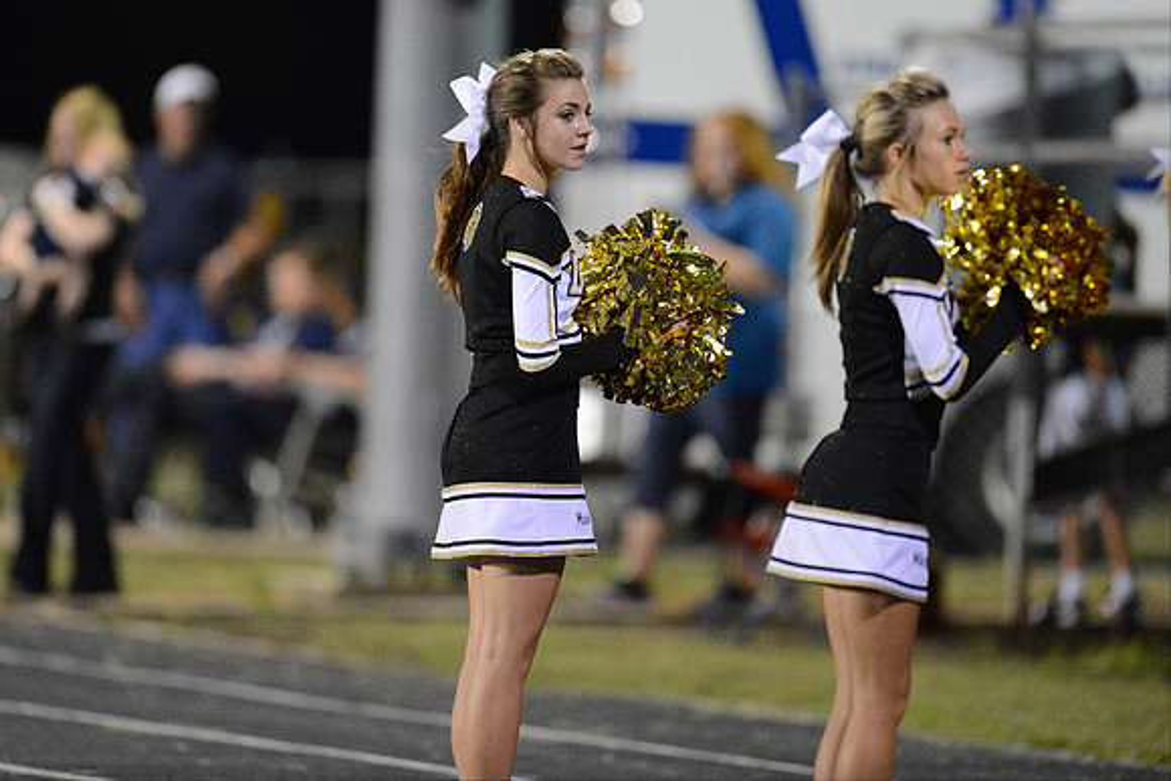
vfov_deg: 3.4
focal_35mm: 400
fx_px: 13014
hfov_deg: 5.2
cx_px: 586
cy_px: 390
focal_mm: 400
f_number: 2.8
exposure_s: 1/200
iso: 12800
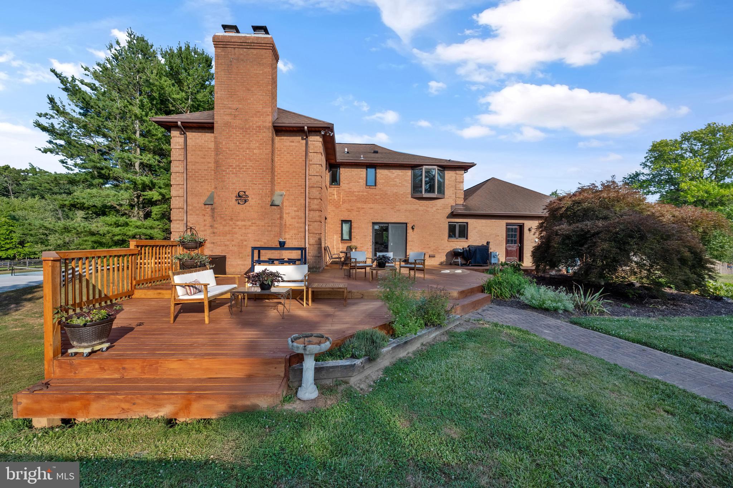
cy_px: 244
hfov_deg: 104.3
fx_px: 285
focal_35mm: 14
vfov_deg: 81.2
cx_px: 366
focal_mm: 14
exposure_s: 1/500
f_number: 8
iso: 320
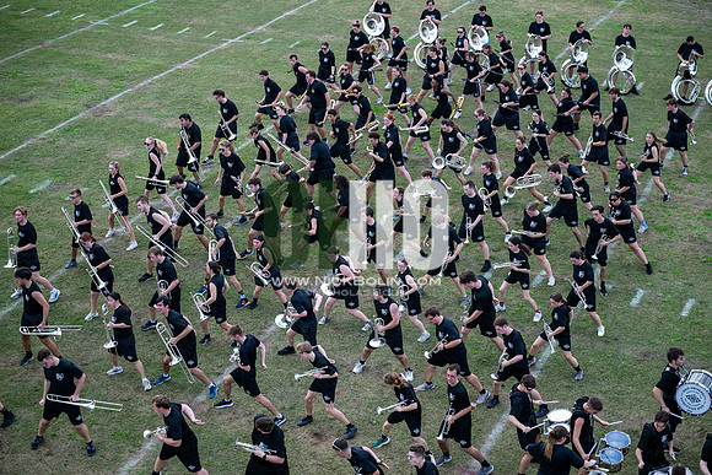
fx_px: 1385
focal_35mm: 70
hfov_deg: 28.8
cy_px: 238
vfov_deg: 19.5
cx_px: 356
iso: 250
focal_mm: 70
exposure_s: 1/1250
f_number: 2.8
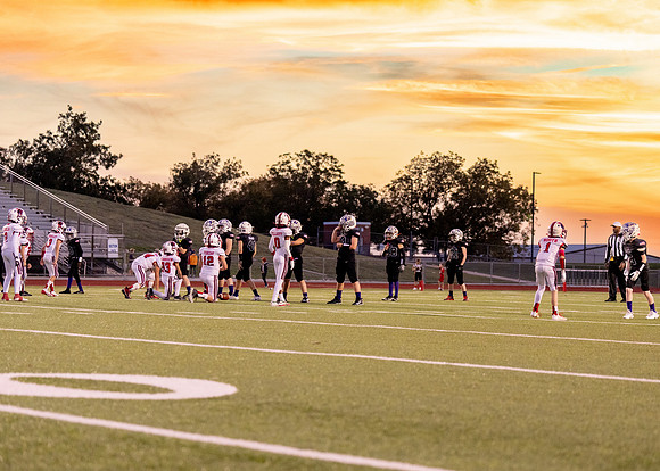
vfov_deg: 16.2
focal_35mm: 88
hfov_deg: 22.5
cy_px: 275
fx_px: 1654
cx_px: 385
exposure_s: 1/1000
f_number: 2.8
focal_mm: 70
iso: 1600
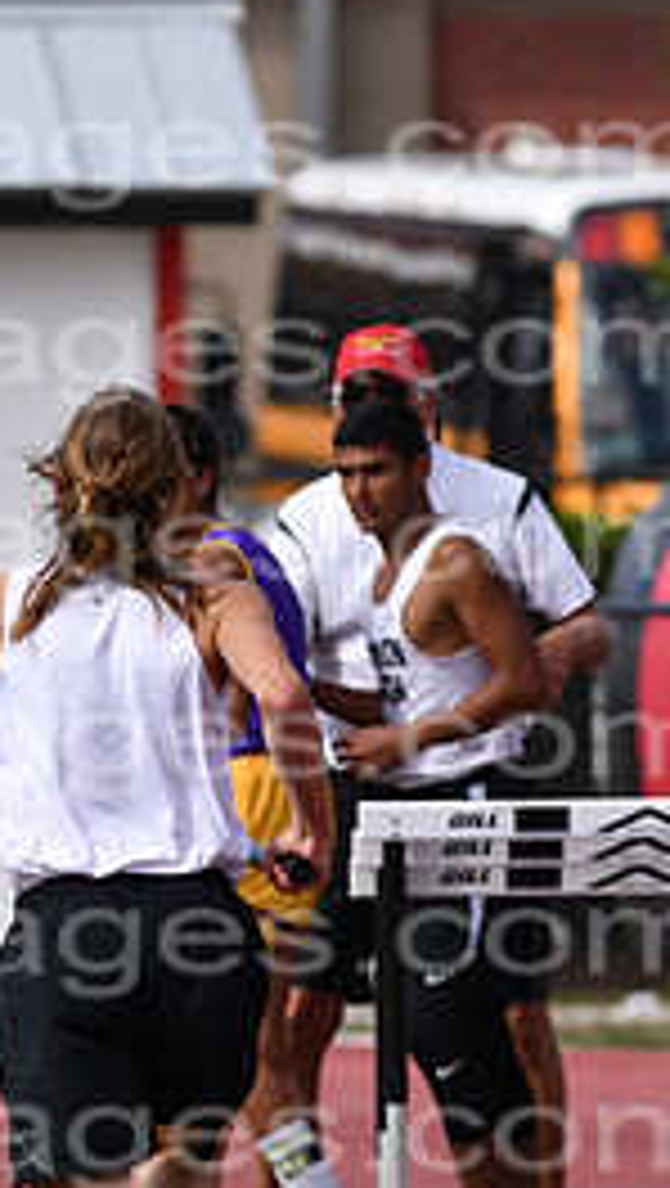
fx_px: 32574
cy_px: 844
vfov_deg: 2.1
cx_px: -292
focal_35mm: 1034
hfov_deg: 1.2
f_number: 5.6
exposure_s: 1/3200
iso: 400
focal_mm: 300
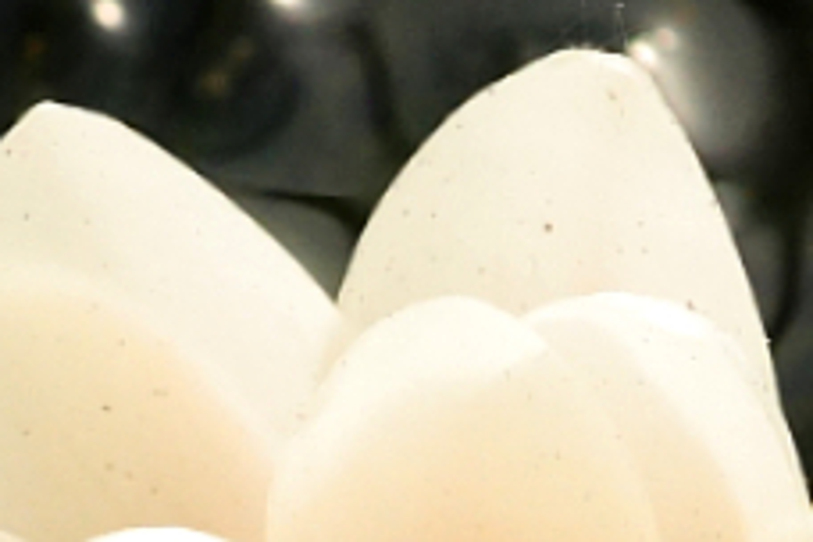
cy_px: 891
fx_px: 17794
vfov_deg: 1.7
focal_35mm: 788
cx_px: 235
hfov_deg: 2.6
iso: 400
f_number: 7.1
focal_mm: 100
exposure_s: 1/1600
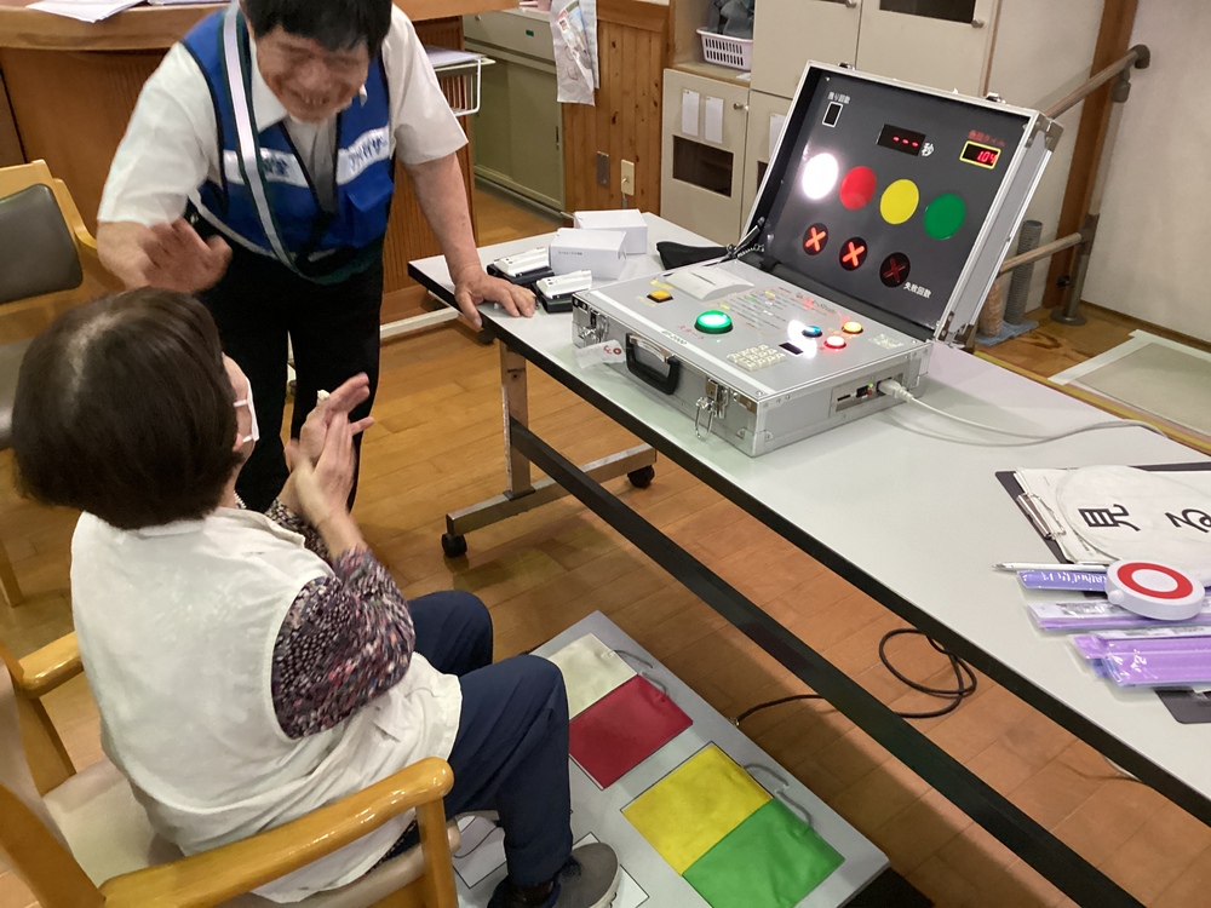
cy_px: 454
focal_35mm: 31
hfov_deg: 58.4
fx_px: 1084
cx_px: 606
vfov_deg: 45.4
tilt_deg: -30.1
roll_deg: -1.3
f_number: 2.4
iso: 320
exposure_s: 1/60
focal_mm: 3.3
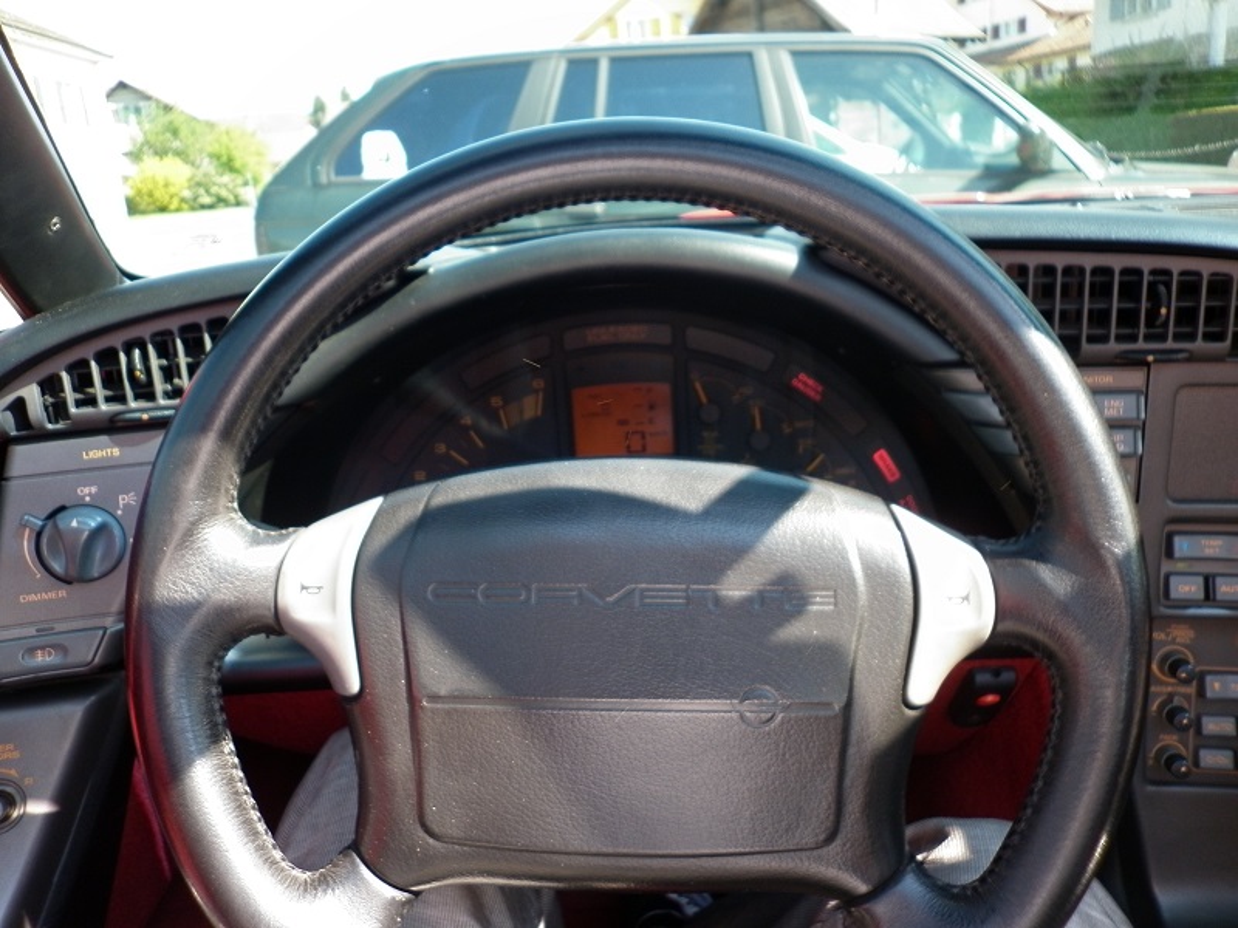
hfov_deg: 63.4
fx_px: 1001
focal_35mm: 28
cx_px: 619
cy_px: 464
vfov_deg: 49.7
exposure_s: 1/80
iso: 80
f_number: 2.8
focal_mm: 5
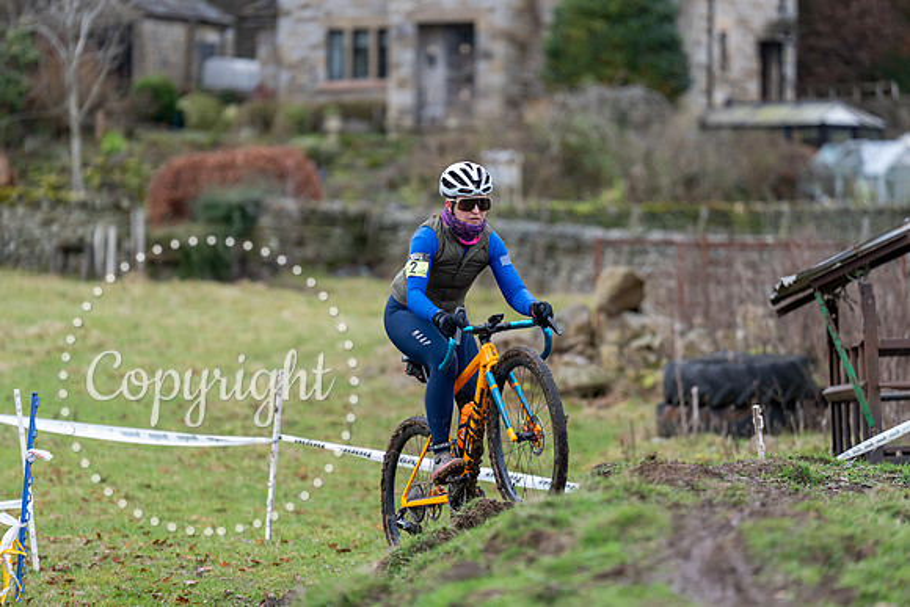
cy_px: 304
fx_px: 4500
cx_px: 455
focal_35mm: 178
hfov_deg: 11.5
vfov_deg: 7.7
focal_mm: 178
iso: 1600
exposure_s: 1/1000
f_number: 3.2
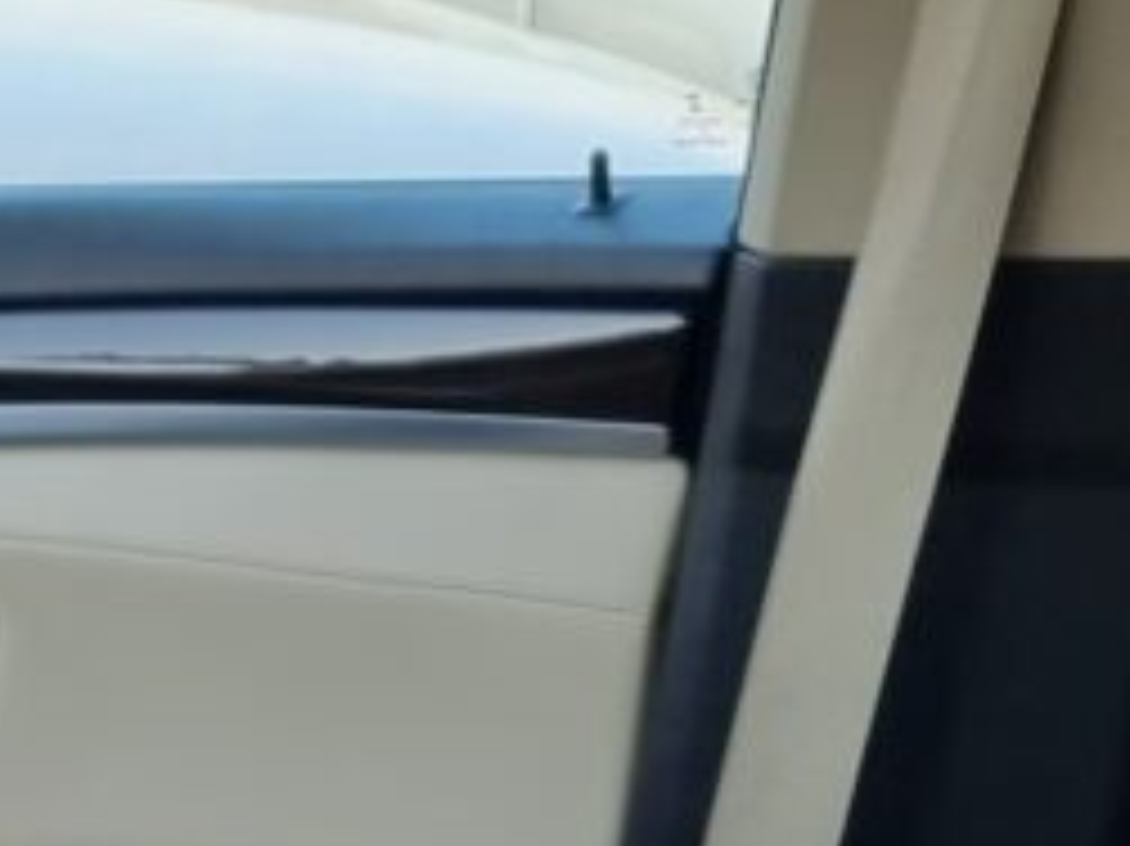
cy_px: 2079
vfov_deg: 8.7
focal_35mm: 153
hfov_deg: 12.8
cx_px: 72
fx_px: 4992
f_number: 1.8
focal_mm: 6.7
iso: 50
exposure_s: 1/100
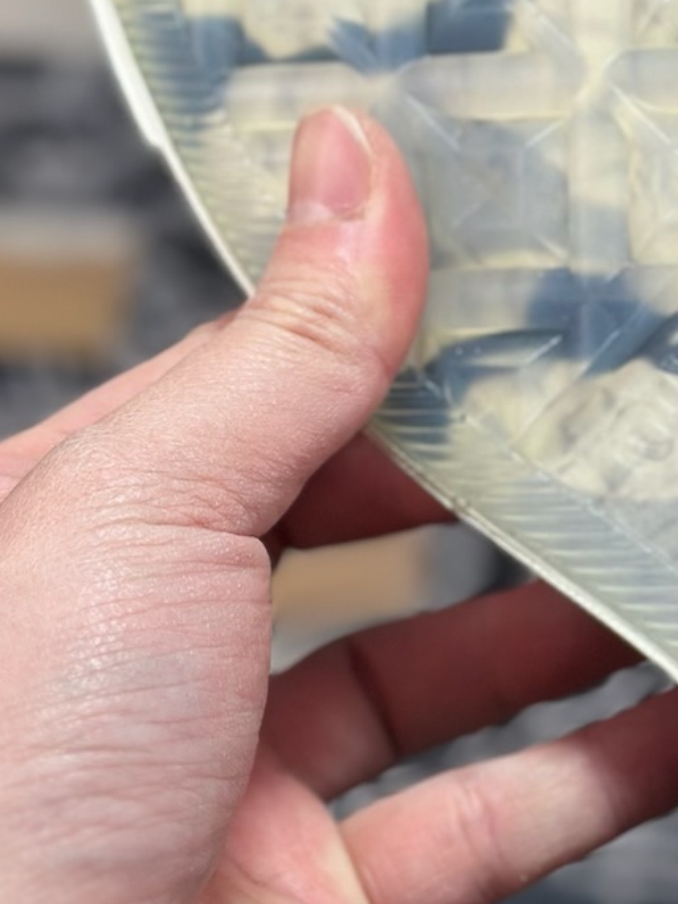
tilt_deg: -62.1
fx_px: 3762
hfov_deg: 10.1
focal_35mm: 144
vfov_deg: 13.7
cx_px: 908
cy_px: 257
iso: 80
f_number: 1.78
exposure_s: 1/734
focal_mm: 6.86
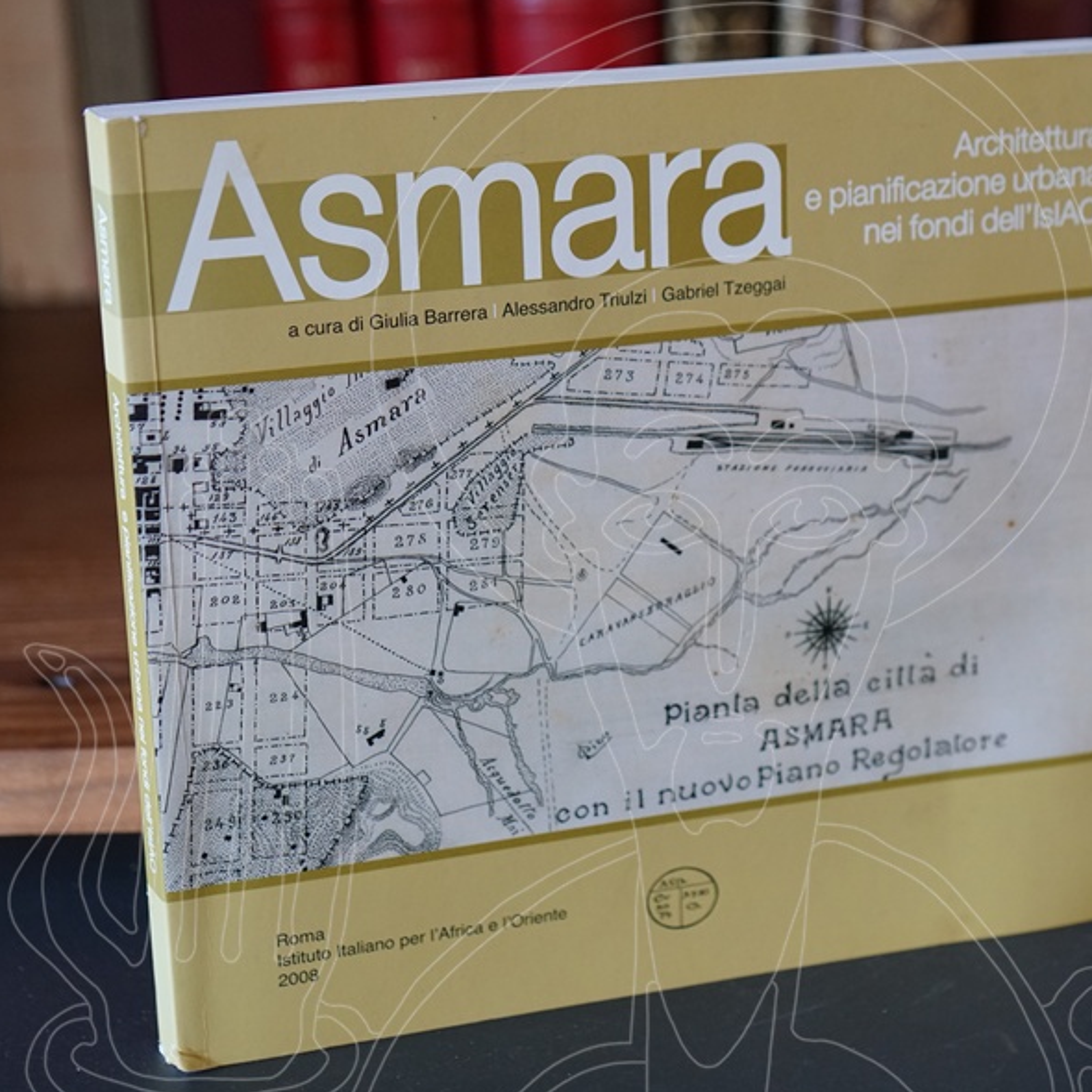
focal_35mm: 72
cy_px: 517
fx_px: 2570
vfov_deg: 24.0
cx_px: 729
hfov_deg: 23.9
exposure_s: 1/160
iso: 1600
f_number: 3.5
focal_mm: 50
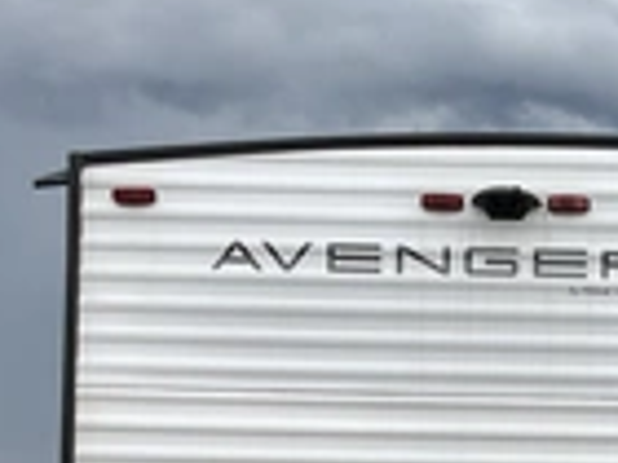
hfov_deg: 22.8
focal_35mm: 83
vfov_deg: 16.8
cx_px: 587
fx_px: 1482
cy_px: 600
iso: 25
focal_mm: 3
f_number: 1.8
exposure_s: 1/1121
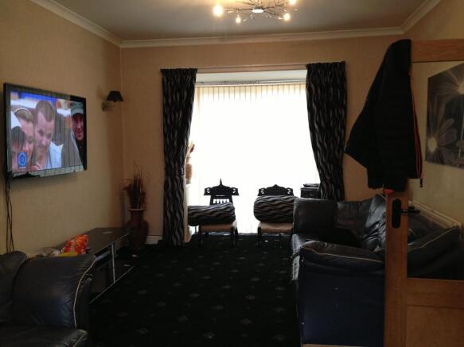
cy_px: 174
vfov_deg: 42.9
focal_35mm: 33
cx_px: 232
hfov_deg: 55.4
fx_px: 442
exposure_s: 1/20
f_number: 2.4
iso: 160
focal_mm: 4.13
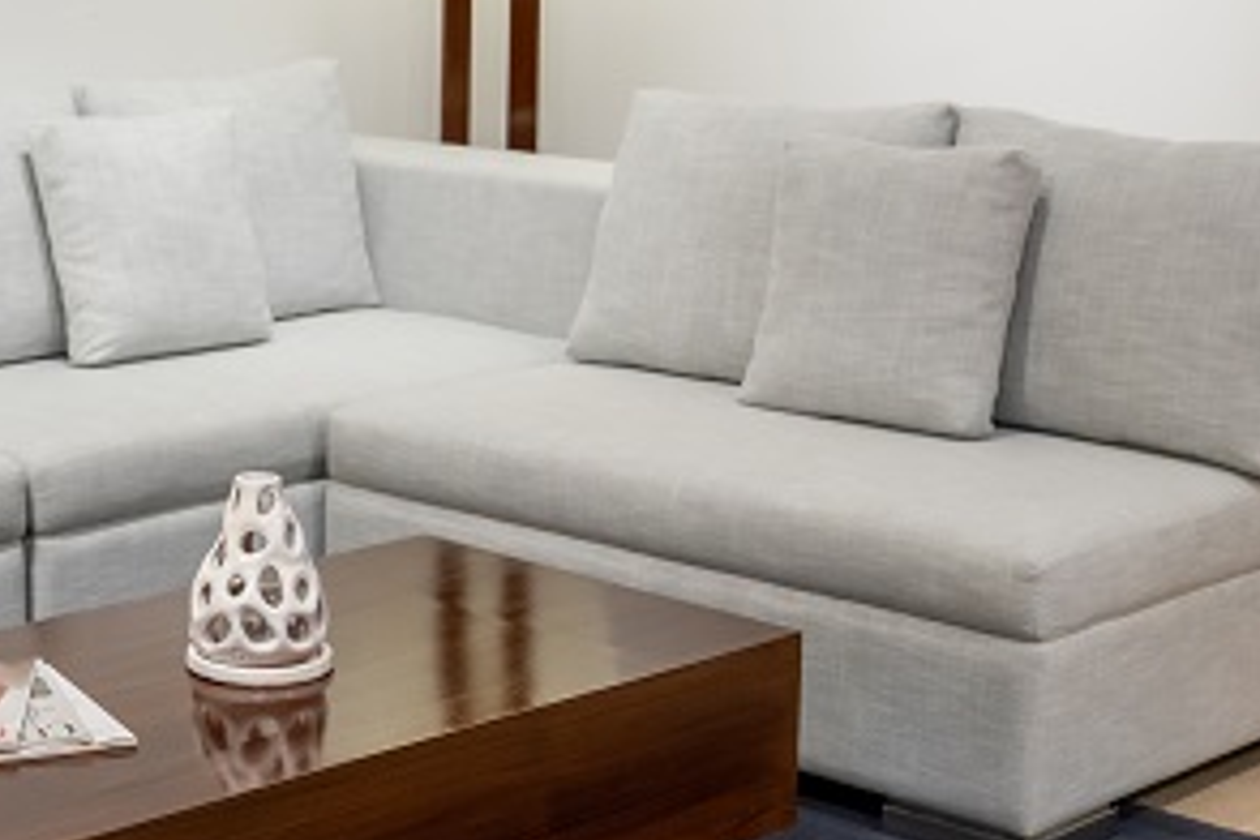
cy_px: 411
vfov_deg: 16.9
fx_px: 2835
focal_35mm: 81
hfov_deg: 24.3
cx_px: 124
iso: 2500
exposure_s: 1/100
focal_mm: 34
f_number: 5.6
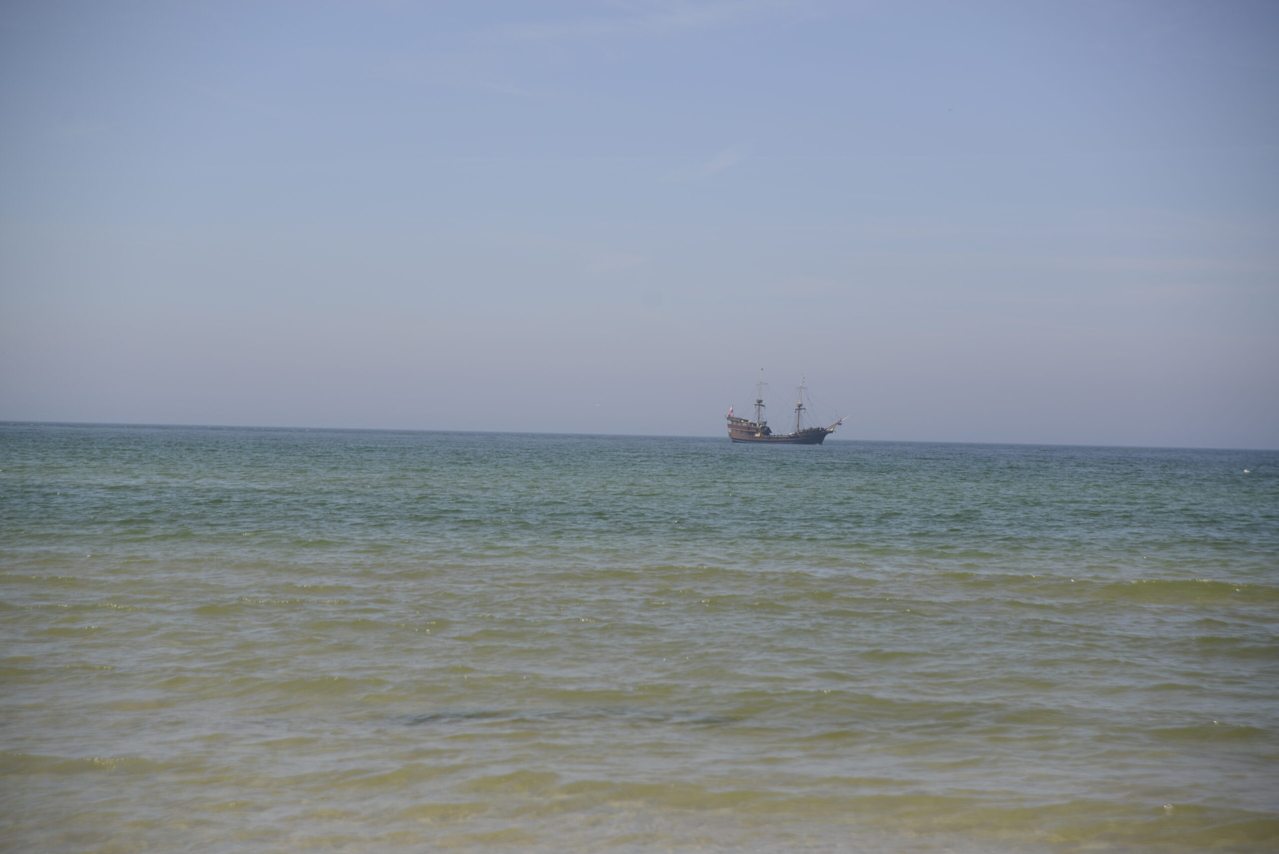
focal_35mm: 85
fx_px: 3021
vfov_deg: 16.1
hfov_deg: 23.9
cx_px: 640
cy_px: 427
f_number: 4
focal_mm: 85
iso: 125
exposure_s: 1/1600
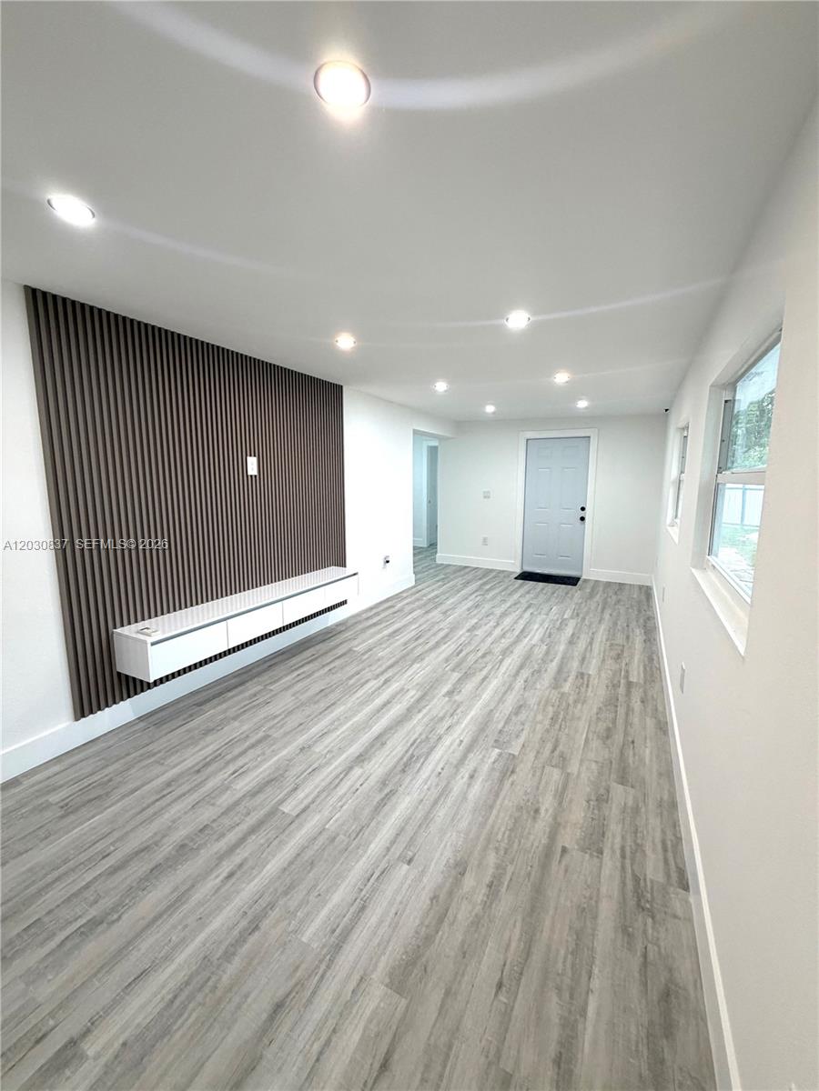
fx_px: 442
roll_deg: +0.1
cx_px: 410
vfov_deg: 102.1
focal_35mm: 14
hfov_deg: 85.7
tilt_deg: -8.3
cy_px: 546
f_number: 2.2
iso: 200
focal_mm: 2.22
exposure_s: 1/120
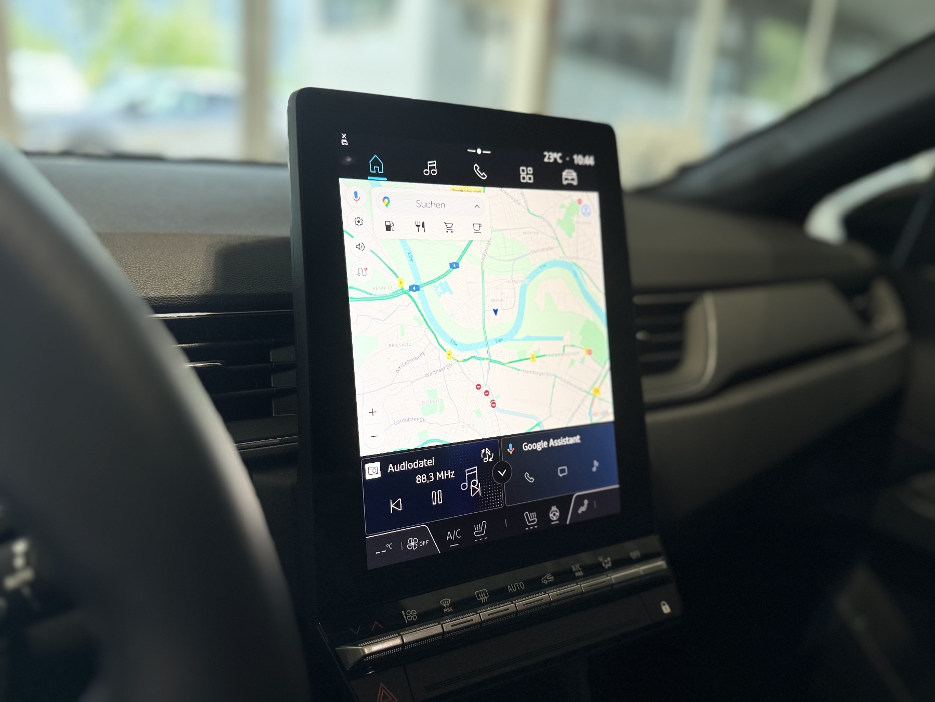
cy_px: 351
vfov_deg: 56.8
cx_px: 468
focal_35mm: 24
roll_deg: -5.6
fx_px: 648
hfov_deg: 71.6
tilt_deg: -17.9
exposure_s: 1/200
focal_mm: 6.76
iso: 64
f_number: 1.78
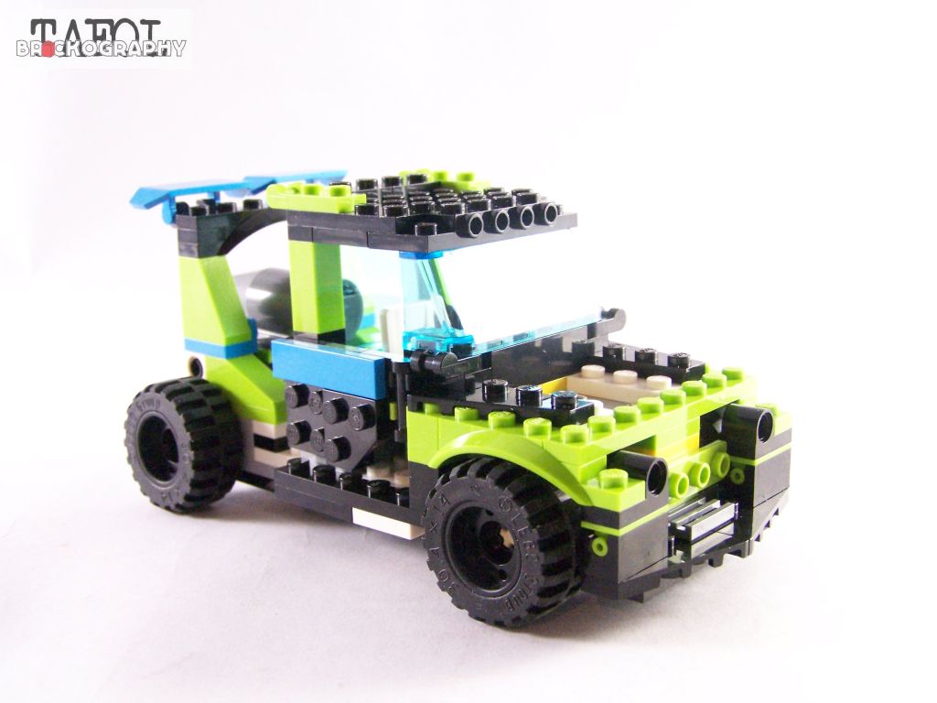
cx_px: 468
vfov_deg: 33.6
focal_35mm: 43
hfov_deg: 43.9
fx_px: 1164
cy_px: 352
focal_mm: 7.1
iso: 400
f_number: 3.2
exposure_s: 1/45
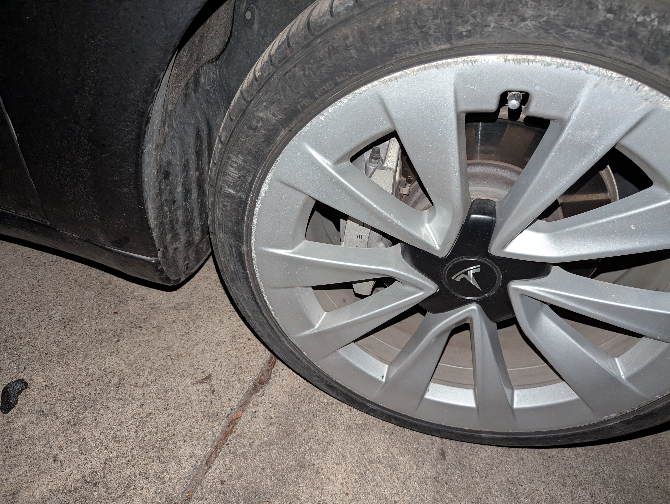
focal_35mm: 24
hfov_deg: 71.5
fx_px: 465
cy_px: 252
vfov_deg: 56.9
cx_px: 335
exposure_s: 1/70.4
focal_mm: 6.81
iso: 977
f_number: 1.85
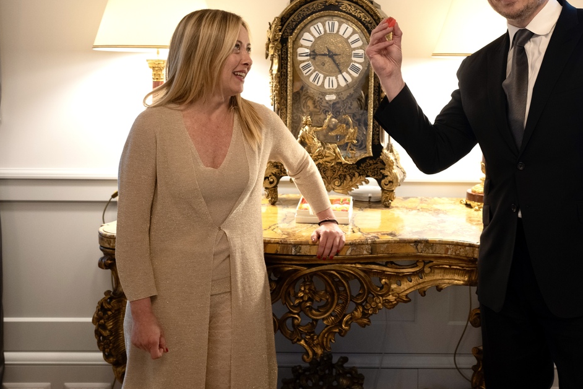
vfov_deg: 25.9
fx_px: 842
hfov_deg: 37.7
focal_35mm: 52
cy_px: 150
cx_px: 401
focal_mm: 35
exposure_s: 1/100
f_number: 4
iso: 1250
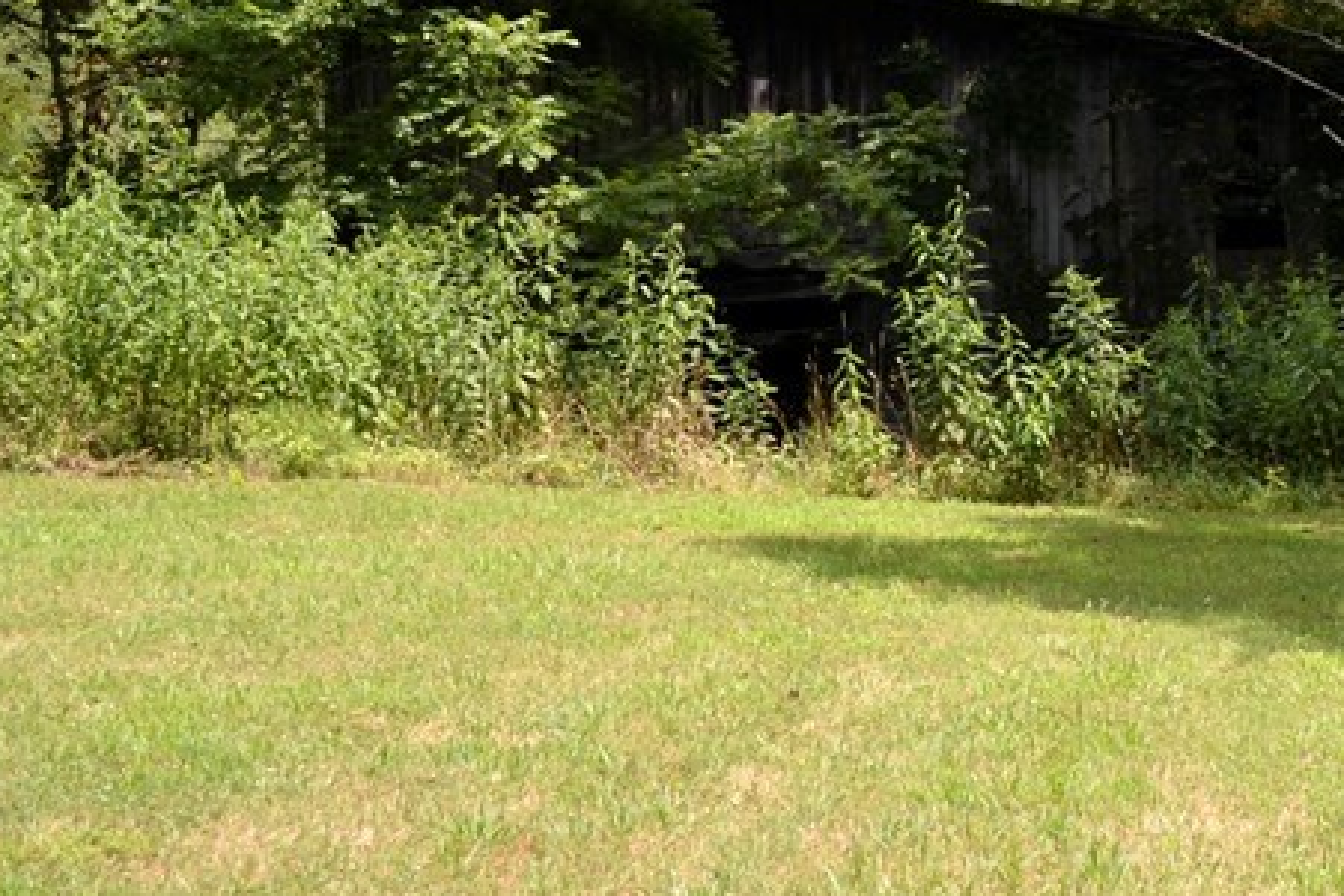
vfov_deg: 20.6
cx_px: 1392
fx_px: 2427
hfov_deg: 28.7
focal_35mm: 65
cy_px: 143
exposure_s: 1/200
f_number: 5
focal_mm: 18
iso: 100
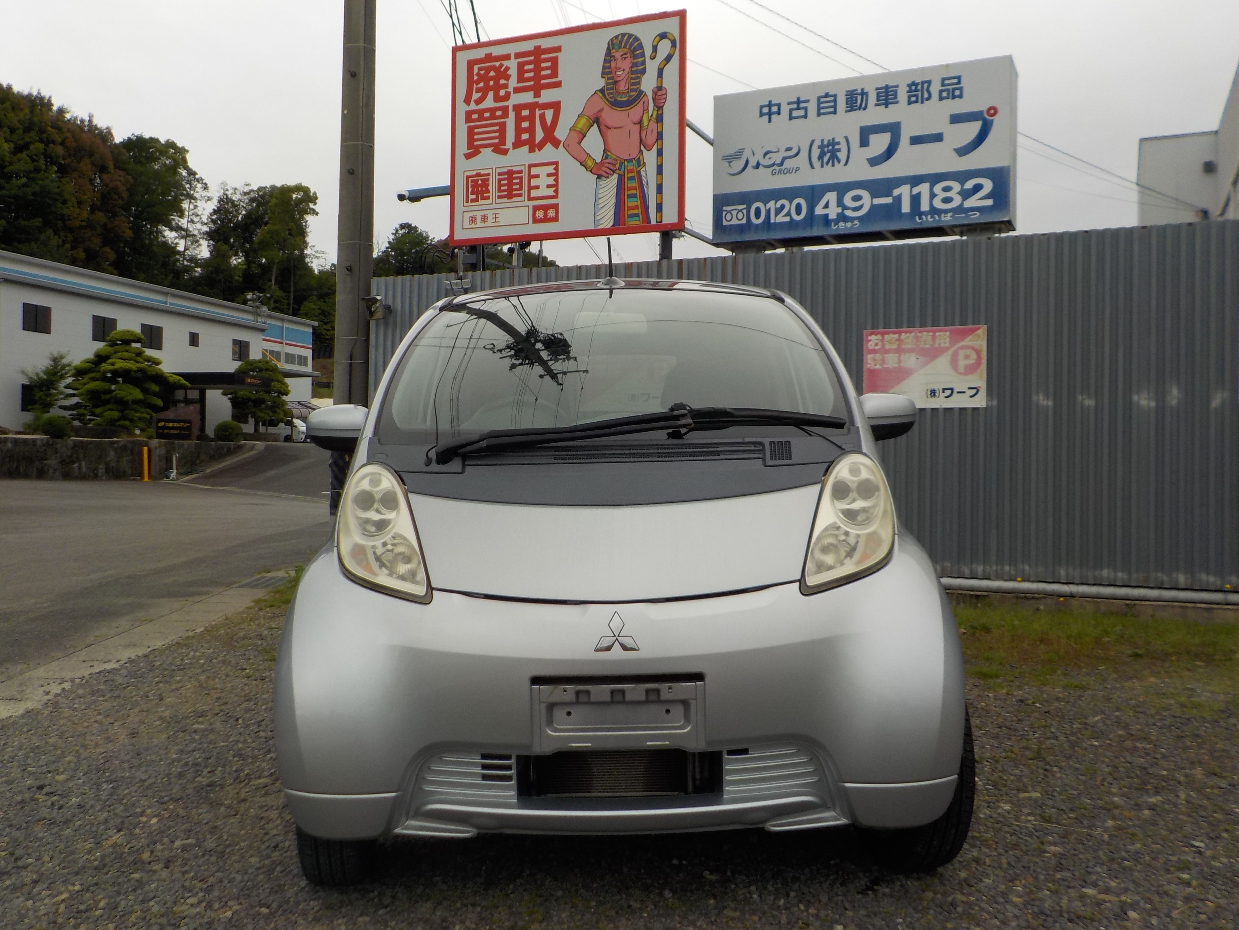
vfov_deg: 46.8
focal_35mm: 30
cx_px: 620
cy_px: 465
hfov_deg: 60.0
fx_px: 1074
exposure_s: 1/1250
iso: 125
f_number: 3.3
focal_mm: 4.1
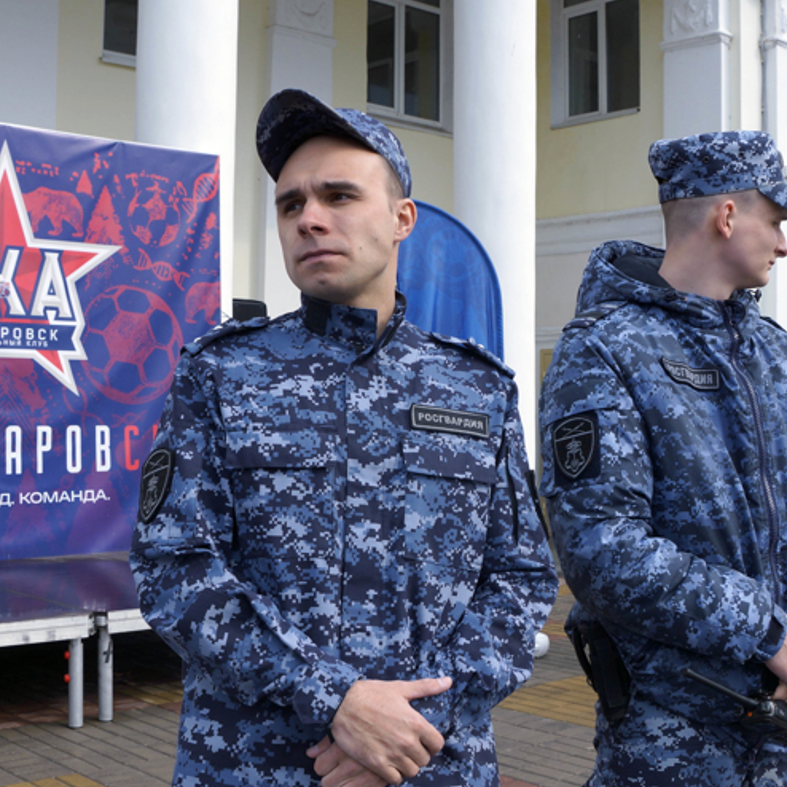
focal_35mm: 49
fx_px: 1260
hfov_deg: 34.6
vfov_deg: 34.7
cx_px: 452
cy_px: 390
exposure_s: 1/250
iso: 100
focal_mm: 18
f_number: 8
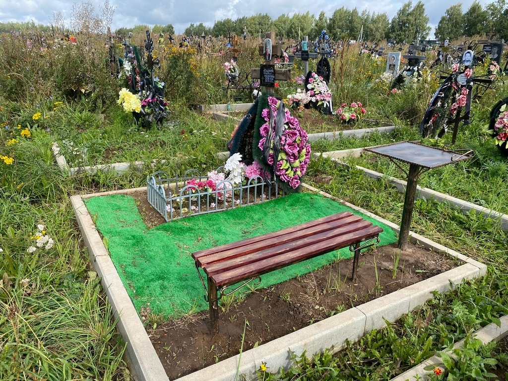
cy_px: 190
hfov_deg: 67.3
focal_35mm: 26
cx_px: 254
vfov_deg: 53.1
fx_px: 382
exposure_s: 1/1300
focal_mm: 4.25
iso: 32
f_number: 1.8
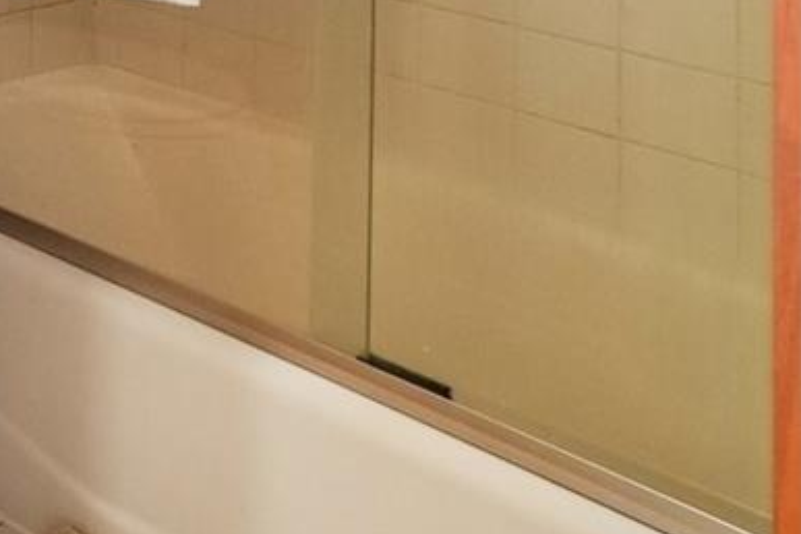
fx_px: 1379
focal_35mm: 62
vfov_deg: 17.8
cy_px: -410
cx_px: -737
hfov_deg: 20.0
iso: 400
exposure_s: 1/20
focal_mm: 10
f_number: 8
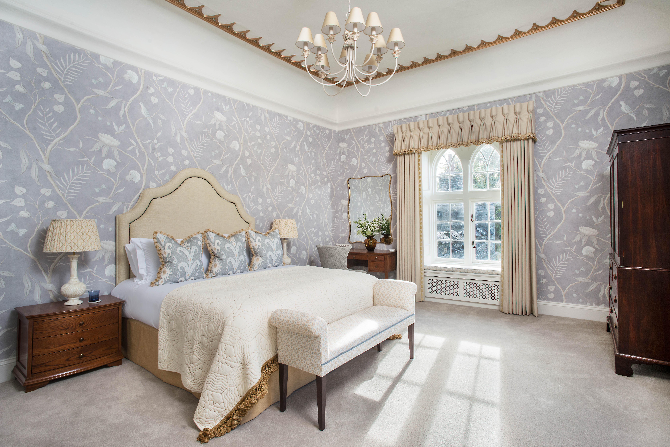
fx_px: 335
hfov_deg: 90.0
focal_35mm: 18
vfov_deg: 67.4
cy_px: 224
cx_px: 335
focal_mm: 18
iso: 200
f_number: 11
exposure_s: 1/25
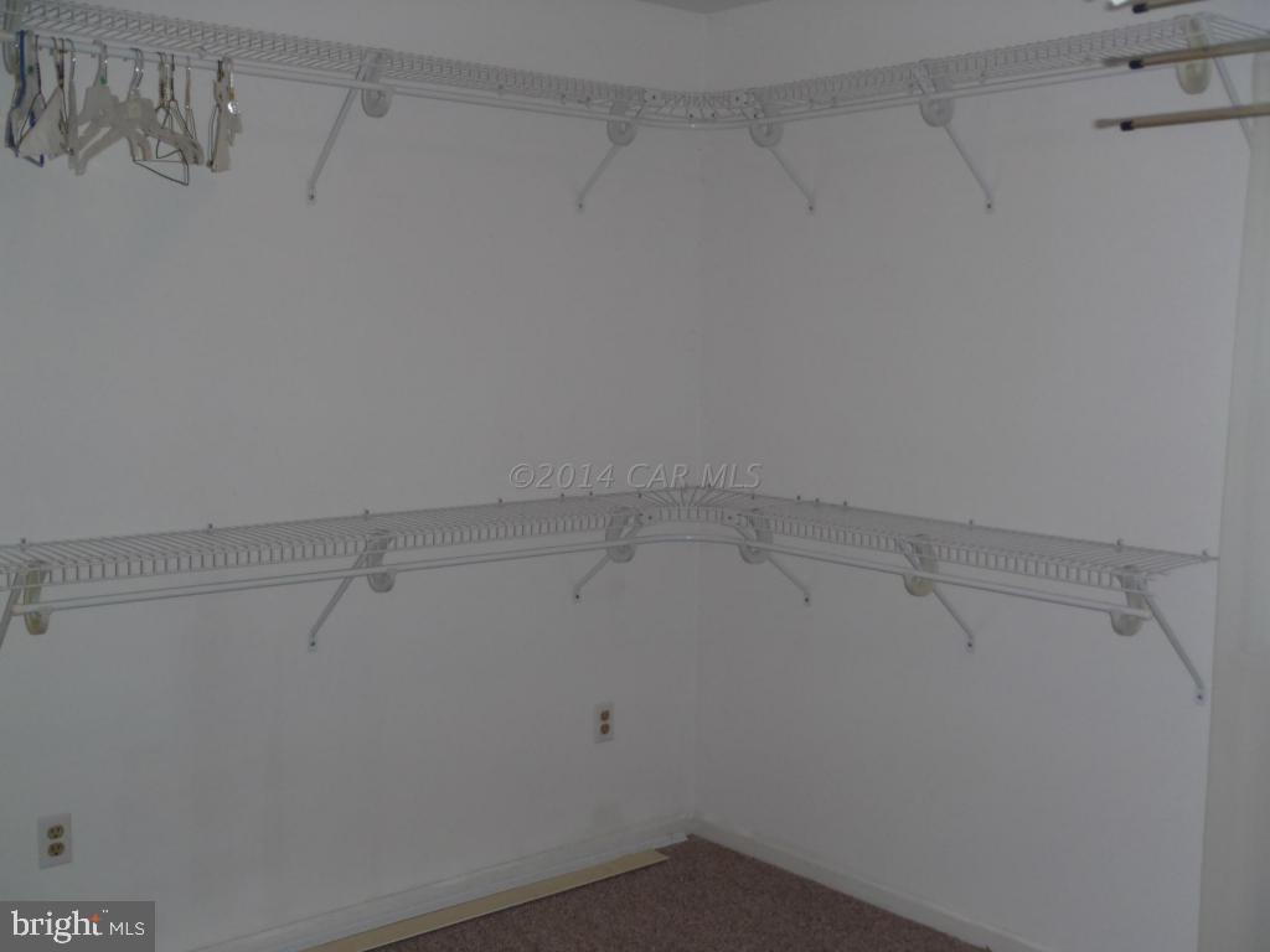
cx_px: 635
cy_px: 476
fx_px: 1394
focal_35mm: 38
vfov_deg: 37.7
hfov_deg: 49.0
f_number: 4.6
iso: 160
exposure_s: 1/40
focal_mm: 6.83
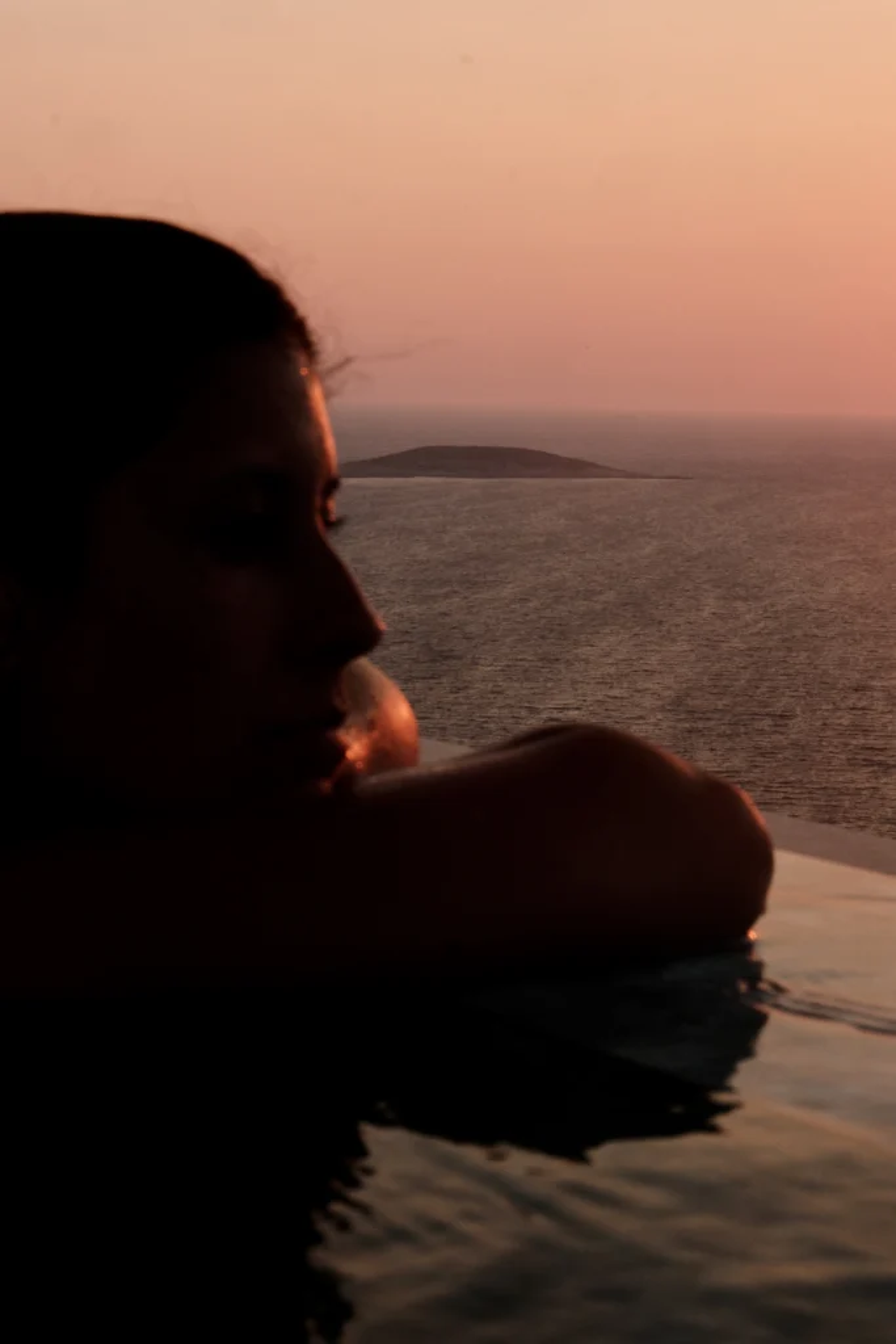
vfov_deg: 24.5
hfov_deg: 16.5
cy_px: 672
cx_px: 448
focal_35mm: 83
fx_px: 3097
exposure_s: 1/80
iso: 1000
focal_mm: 55
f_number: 20
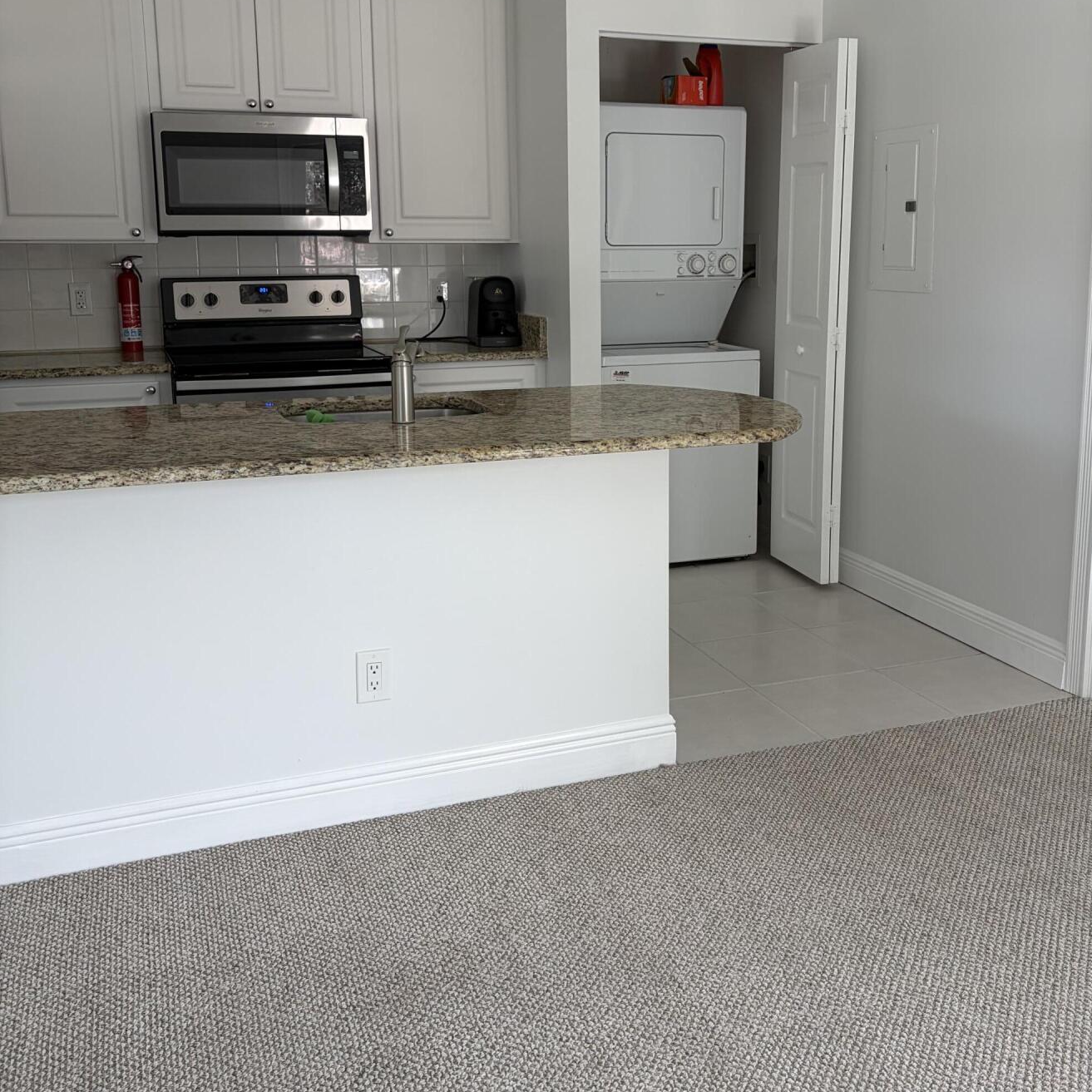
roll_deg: +0.8
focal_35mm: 35
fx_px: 1249
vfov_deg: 47.0
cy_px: 447
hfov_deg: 47.1
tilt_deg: -9.4
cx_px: 623
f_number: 1.6
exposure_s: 1/121
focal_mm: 5.96
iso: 64
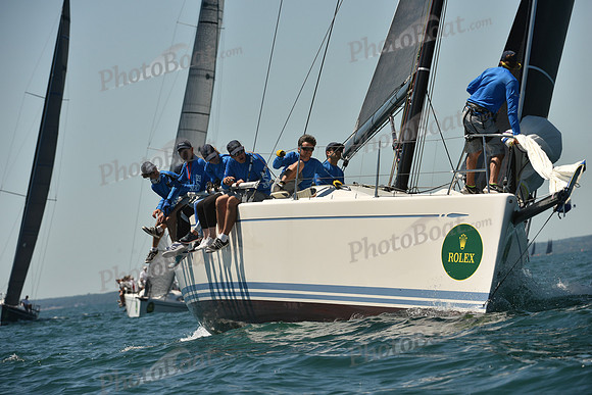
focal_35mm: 240
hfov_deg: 8.6
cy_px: 198
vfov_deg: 5.7
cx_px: 296
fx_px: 3947
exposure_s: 1/1250
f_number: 8
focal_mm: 240
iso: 250
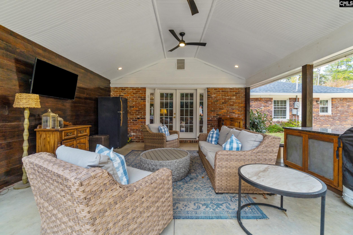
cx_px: 176
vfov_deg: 77.3
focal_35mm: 15
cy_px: 118
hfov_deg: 100.4
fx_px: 147
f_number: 8
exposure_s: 1/100
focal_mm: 10
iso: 250
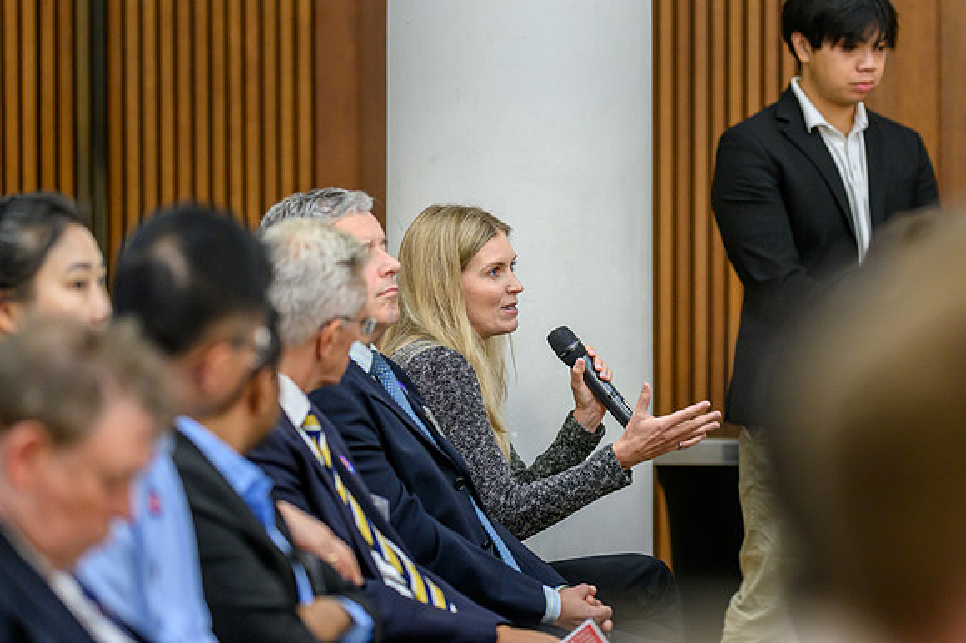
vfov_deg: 6.7
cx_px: 483
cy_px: 322
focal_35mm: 205
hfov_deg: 10.0
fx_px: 5509
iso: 1100
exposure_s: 1/250
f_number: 1.8
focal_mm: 135
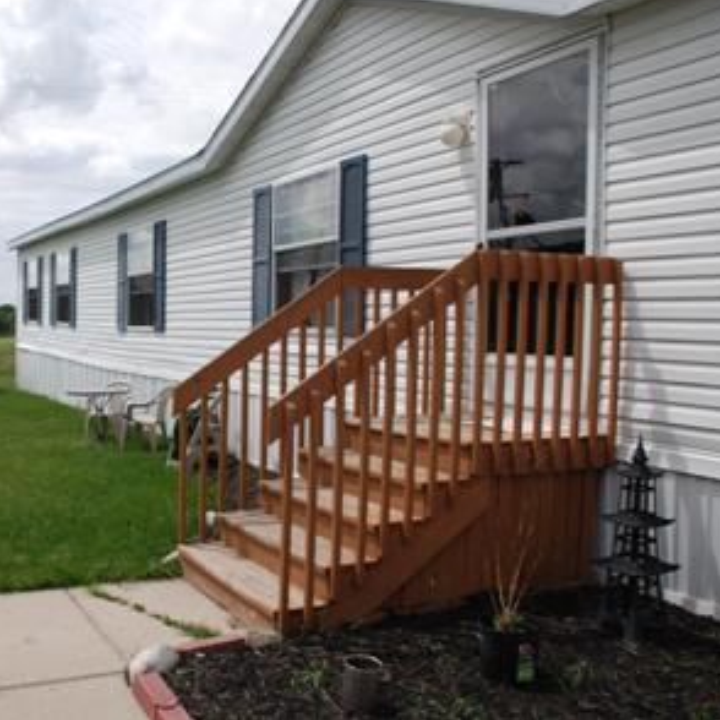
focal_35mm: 35
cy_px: 355
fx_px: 824
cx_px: 186
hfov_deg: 45.7
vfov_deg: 47.2
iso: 100
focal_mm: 18
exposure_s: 1/200
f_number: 7.1
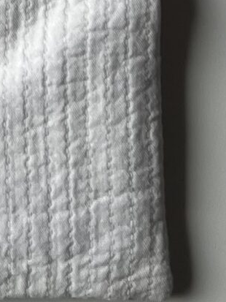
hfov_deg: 8.9
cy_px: -353
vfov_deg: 10.9
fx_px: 1401
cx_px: -160
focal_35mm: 161
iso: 40
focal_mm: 5.7
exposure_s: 1/188
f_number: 1.5
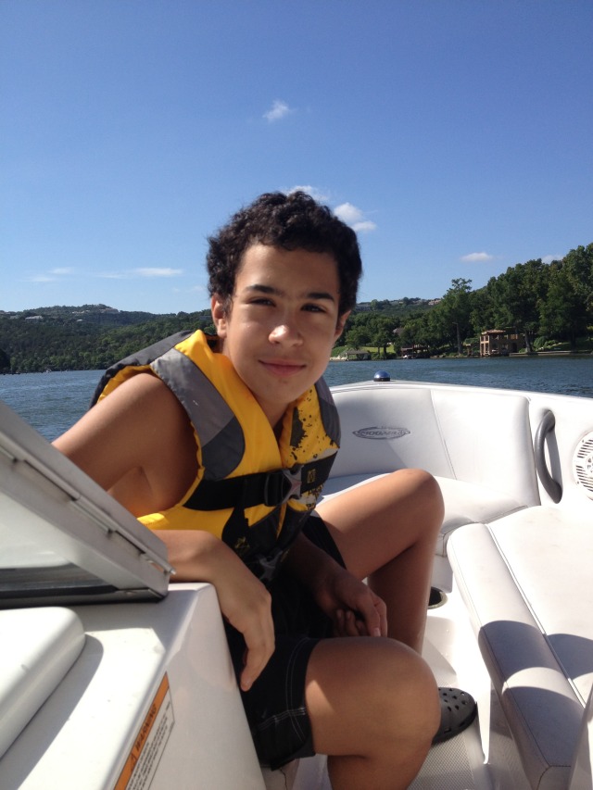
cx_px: 296
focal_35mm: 35
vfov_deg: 52.6
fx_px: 799
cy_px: 395
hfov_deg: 40.7
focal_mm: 4.28
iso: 50
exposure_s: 1/1783
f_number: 2.4
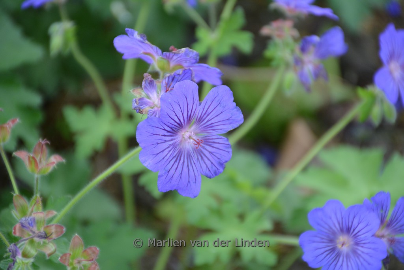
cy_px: 135
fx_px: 2357
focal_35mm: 210
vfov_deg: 6.5
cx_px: 202
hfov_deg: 9.8
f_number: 5.6
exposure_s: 1/200
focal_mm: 140
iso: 800
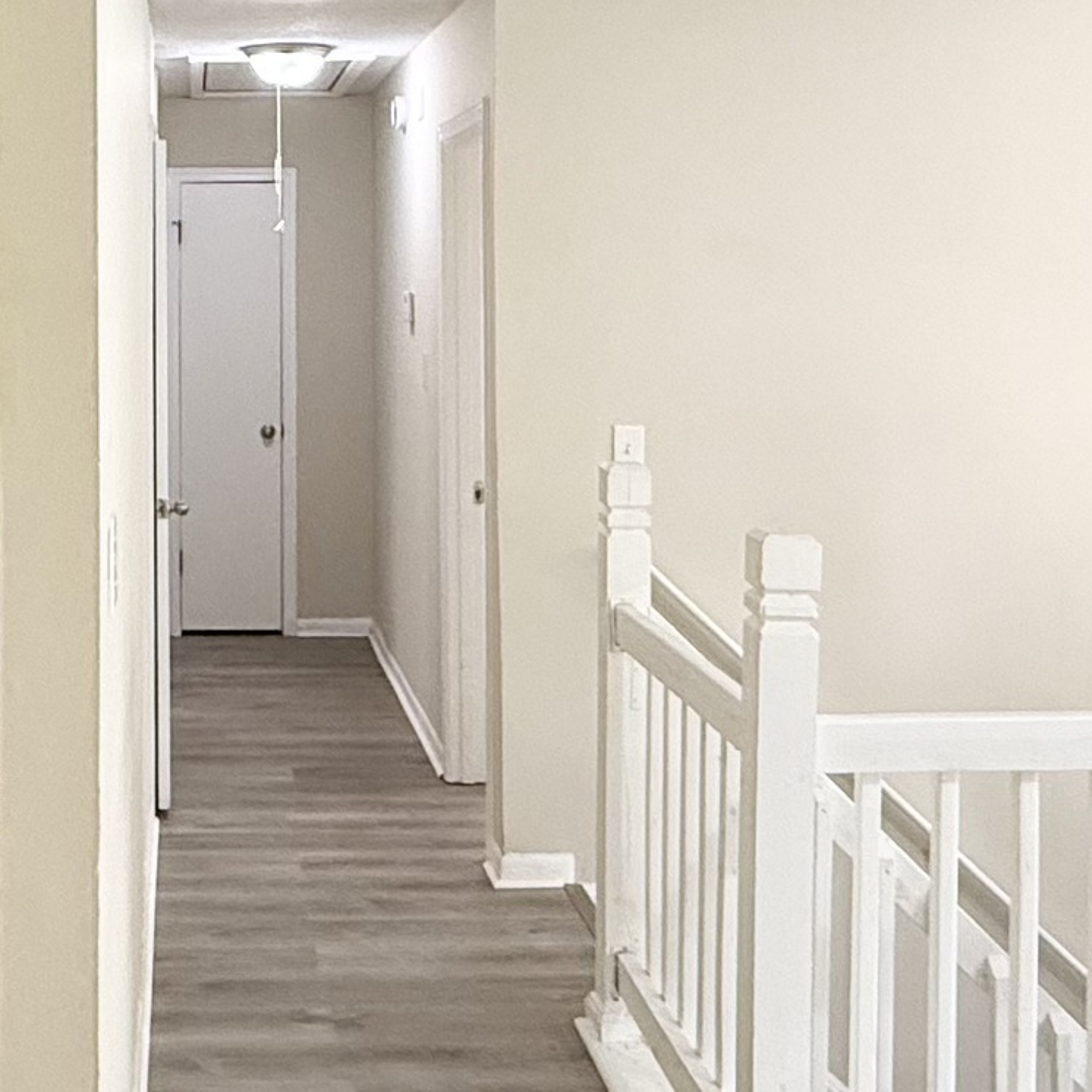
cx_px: 150
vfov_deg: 32.8
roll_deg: -0.4
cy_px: 277
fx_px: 1820
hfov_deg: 32.1
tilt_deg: +0.6
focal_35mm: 51
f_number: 2.2
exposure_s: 1/120
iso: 320
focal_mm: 2.22
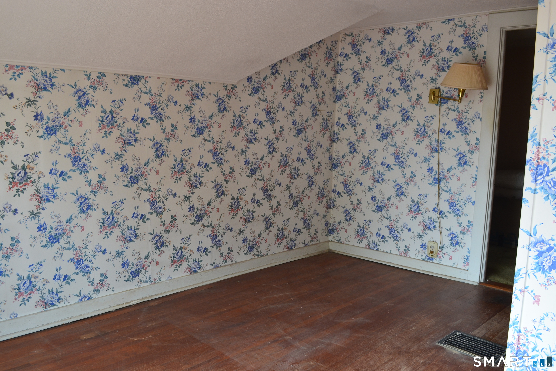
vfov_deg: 43.6
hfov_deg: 61.9
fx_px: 463
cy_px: 186
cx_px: 278
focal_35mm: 30
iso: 400
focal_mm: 20
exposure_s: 1/60
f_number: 8
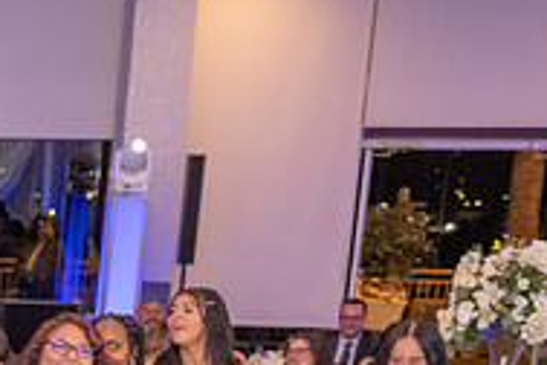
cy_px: 461
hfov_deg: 16.4
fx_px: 1474
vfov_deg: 13.6
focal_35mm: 97
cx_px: -529
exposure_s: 1/200
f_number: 3.5
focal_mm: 24
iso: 1600
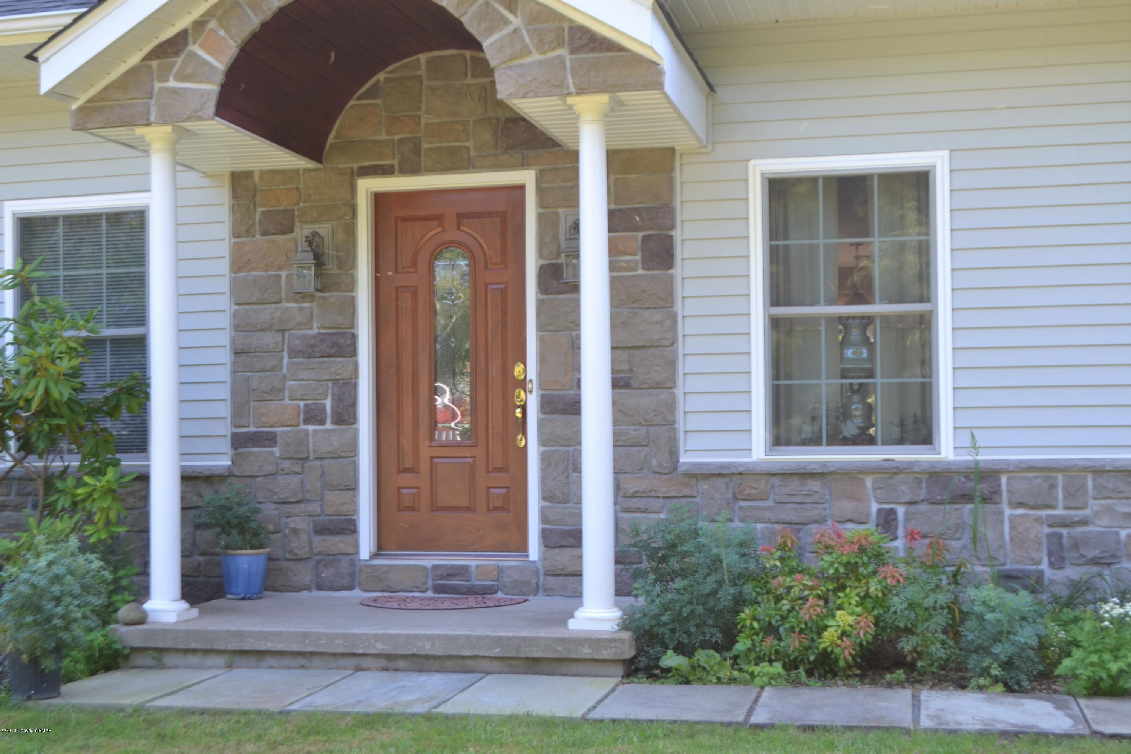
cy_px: 377
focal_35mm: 44
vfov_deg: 30.8
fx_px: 1366
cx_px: 566
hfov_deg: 45.0
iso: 100
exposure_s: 1/40
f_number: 4.5
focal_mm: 29
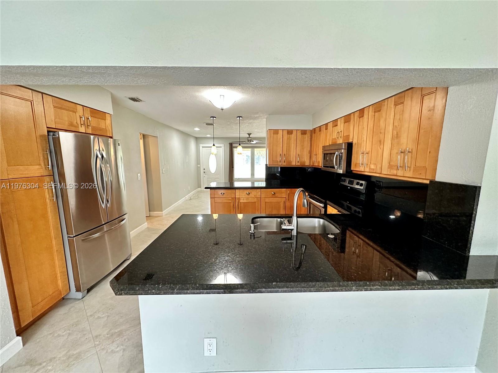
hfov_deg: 102.1
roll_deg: +0.0
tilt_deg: -7.1
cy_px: 186
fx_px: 201
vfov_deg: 85.7
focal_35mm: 14
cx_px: 249
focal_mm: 2.22
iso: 640
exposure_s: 1/60
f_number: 2.2
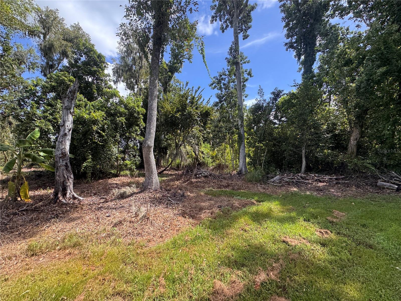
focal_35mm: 14
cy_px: 150
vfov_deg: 85.7
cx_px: 200
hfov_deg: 102.1
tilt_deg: +8.0
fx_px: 162
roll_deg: +2.3
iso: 40
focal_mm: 2.22
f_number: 2.2
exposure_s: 1/383
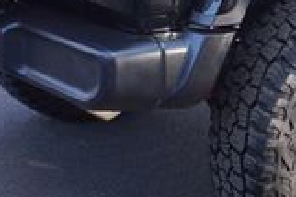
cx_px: 342
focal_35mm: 119
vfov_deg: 11.2
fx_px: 977
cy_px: -61
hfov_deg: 16.6
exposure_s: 1/80
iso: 100
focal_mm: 20
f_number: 4.5
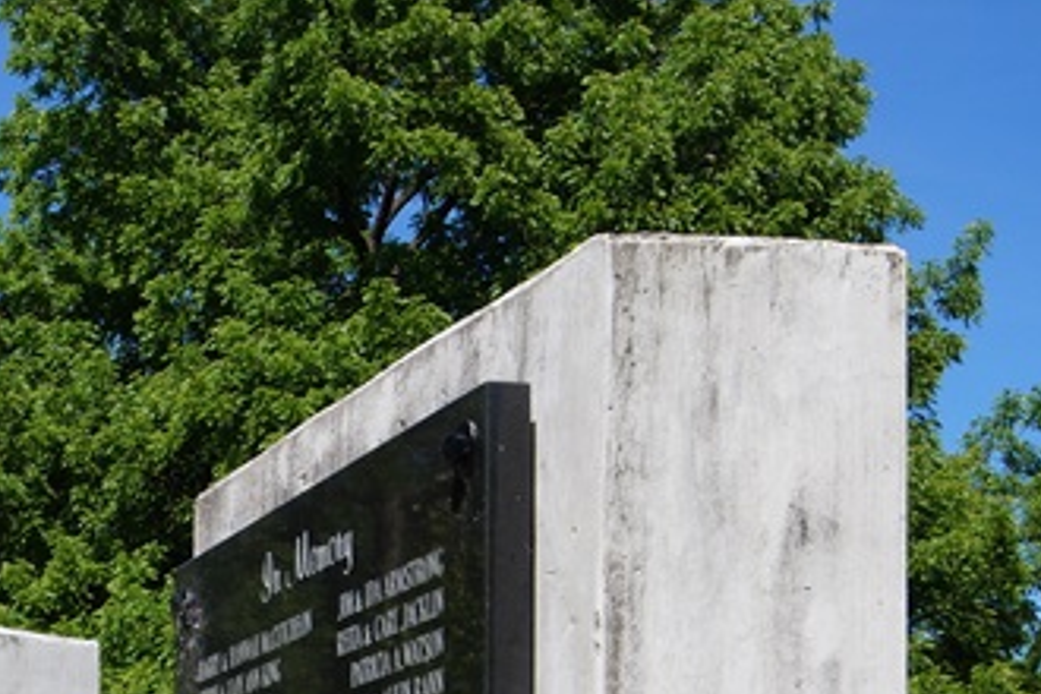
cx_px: -91
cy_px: 1022
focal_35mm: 93
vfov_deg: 13.9
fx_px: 2689
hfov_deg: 20.9
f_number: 11
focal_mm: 20
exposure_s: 1/125
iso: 100
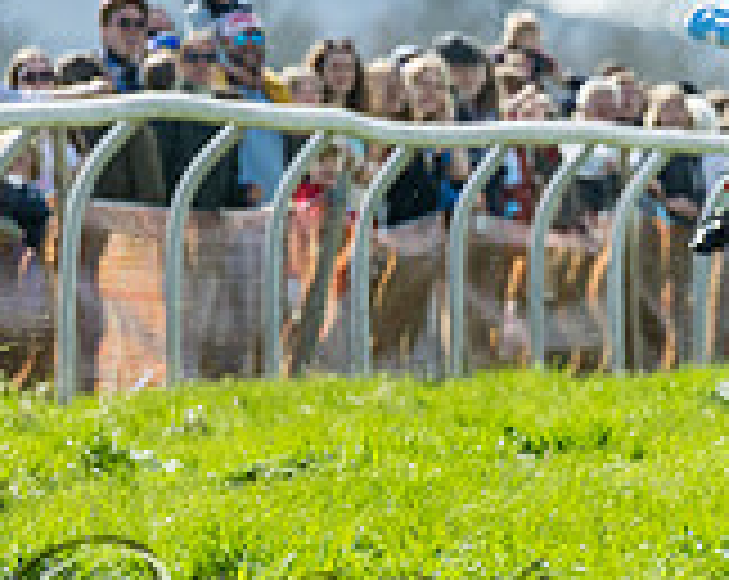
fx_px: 22937
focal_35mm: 1065
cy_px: 414
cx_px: 44
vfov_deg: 1.4
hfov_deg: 1.8
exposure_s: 1/4000
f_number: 4
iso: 400
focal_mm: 200
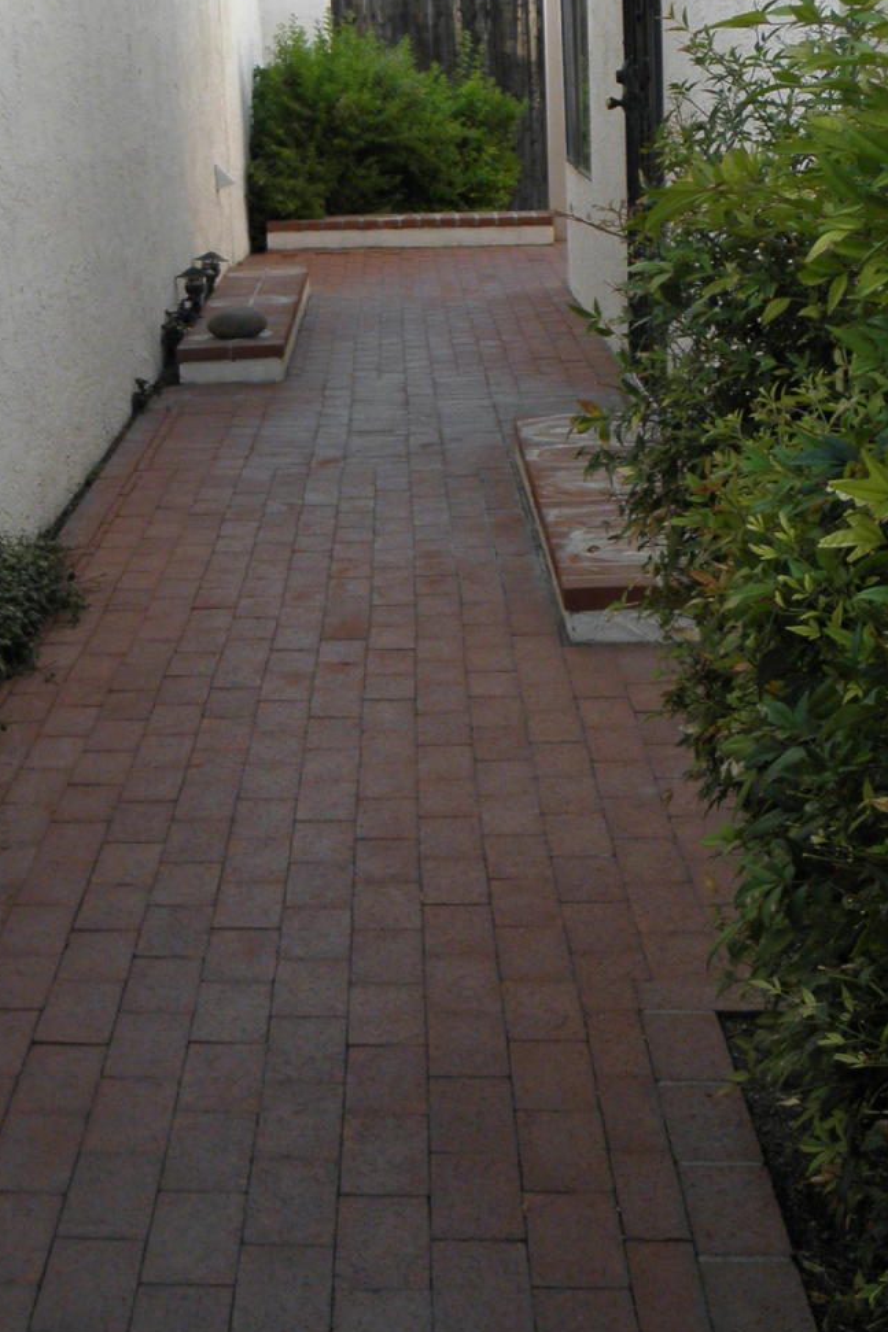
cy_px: 516
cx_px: 10
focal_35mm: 60
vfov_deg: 33.3
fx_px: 2221
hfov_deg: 21.8
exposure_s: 1/100
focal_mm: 5
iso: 100
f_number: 3.5
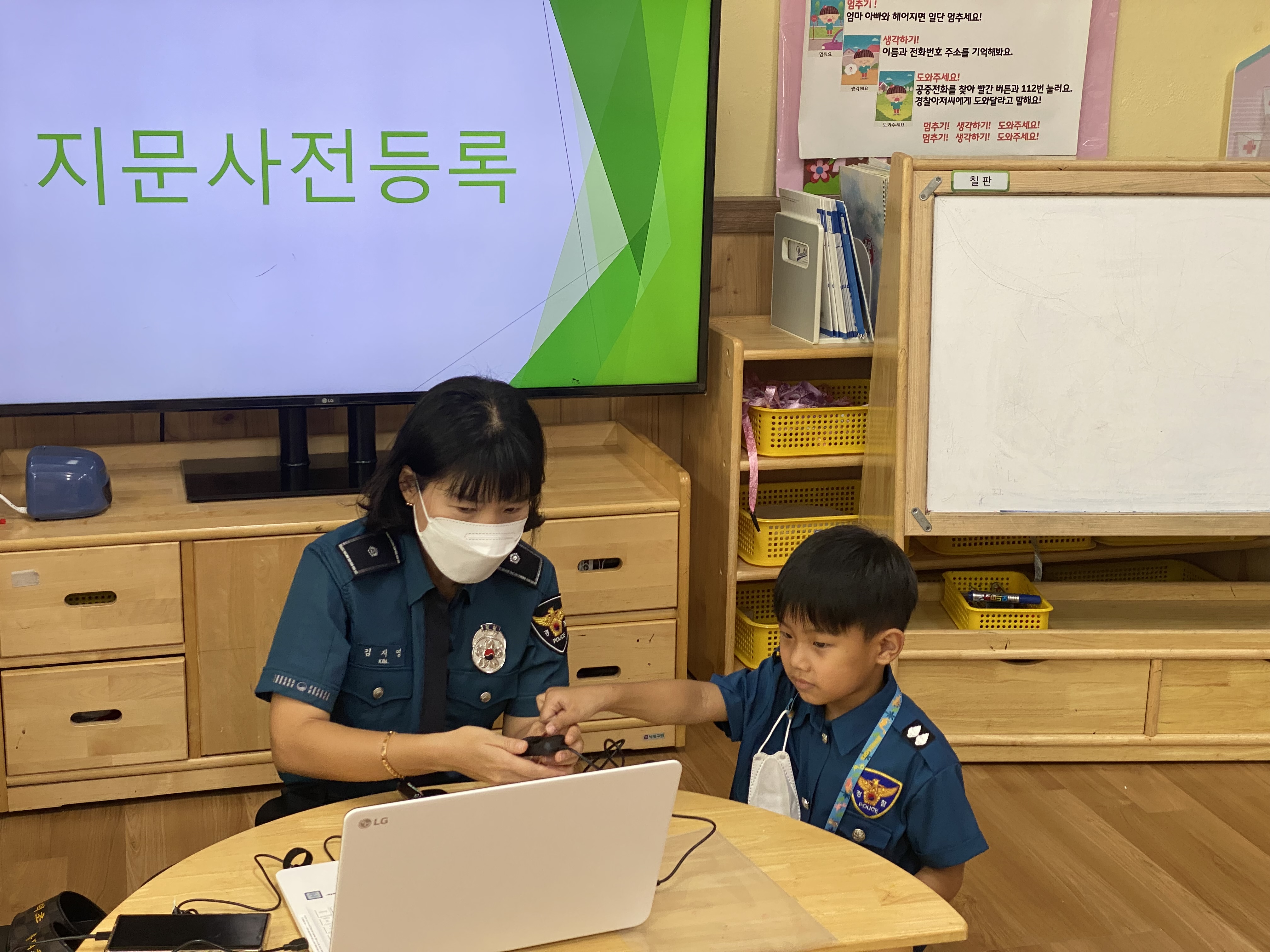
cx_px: 635
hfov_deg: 36.8
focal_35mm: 52
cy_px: 476
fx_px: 1908
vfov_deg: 28.0
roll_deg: -1.8
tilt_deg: -13.3
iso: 125
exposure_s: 1/120
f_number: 2
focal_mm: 6
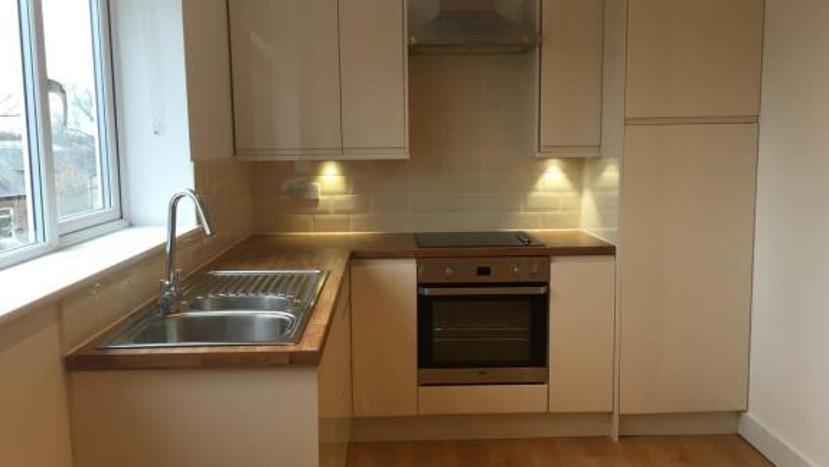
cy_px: 218
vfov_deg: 36.7
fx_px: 704
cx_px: 419
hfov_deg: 61.0
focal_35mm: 32
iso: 32
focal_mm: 4.15
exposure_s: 1/33
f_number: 2.2
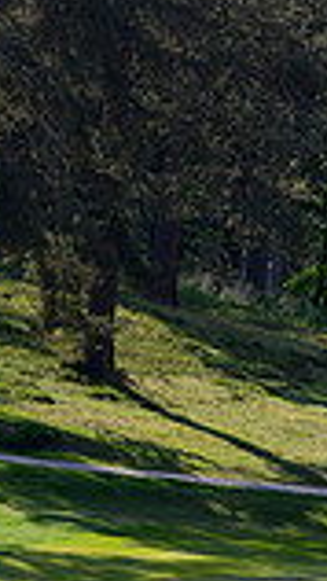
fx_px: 8084
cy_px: 99
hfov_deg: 2.3
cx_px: 961
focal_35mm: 525
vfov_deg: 4.1
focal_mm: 135
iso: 160
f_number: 6.3
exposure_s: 1/640
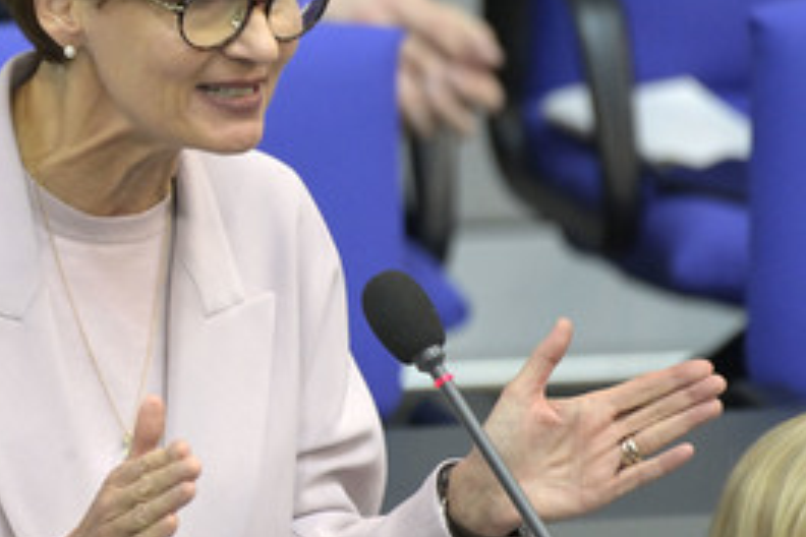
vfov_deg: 1.6
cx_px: 127
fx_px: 19119
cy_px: 204
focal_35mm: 854
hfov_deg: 2.4
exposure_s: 1/320
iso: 8000
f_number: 6.3
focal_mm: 500
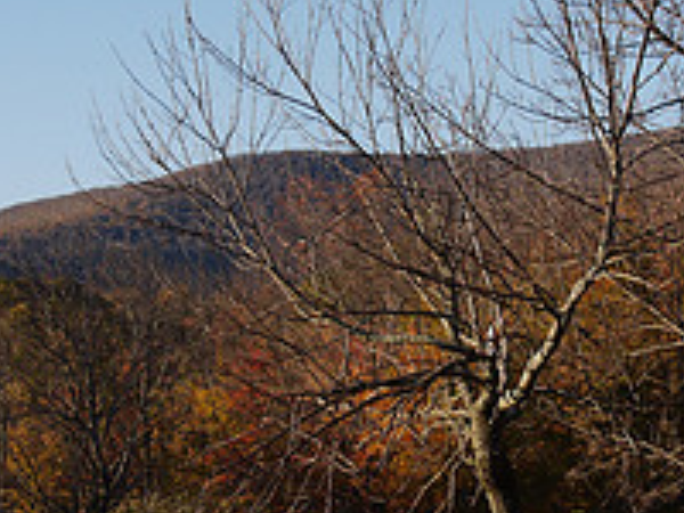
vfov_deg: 8.8
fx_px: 3320
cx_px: 400
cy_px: 207
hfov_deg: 11.8
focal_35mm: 168
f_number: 5
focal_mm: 29
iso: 100
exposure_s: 1/500
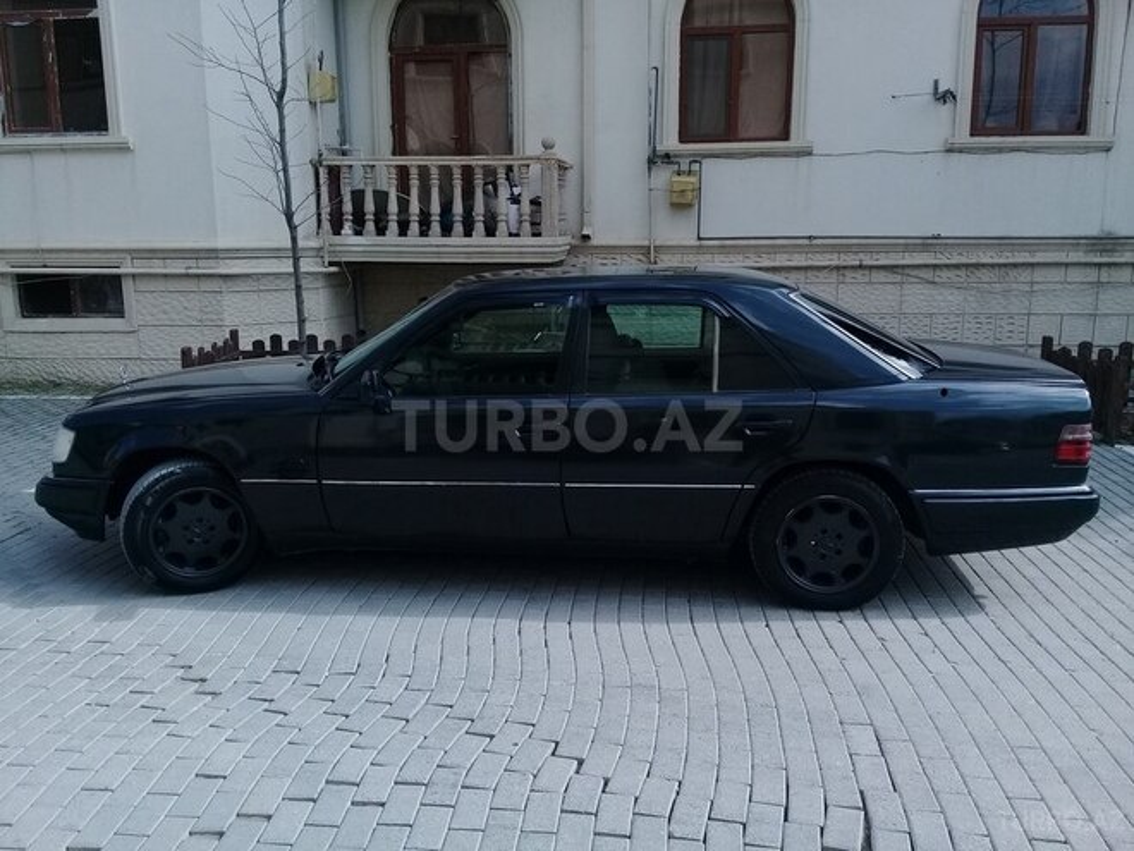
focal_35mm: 31
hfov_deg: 58.4
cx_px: 567
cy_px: 426
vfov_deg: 45.4
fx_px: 1016
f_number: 2.2
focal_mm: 3.3
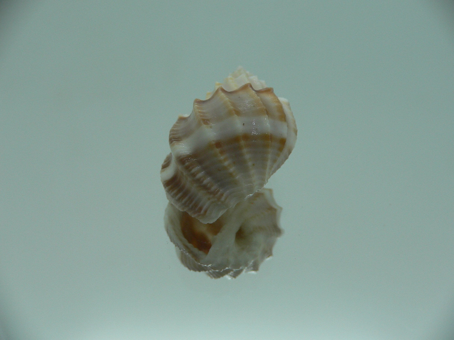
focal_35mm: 35
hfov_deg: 52.6
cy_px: 170
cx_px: 227
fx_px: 459
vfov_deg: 40.7
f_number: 2.8
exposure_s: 1/60
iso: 80
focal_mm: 4.6
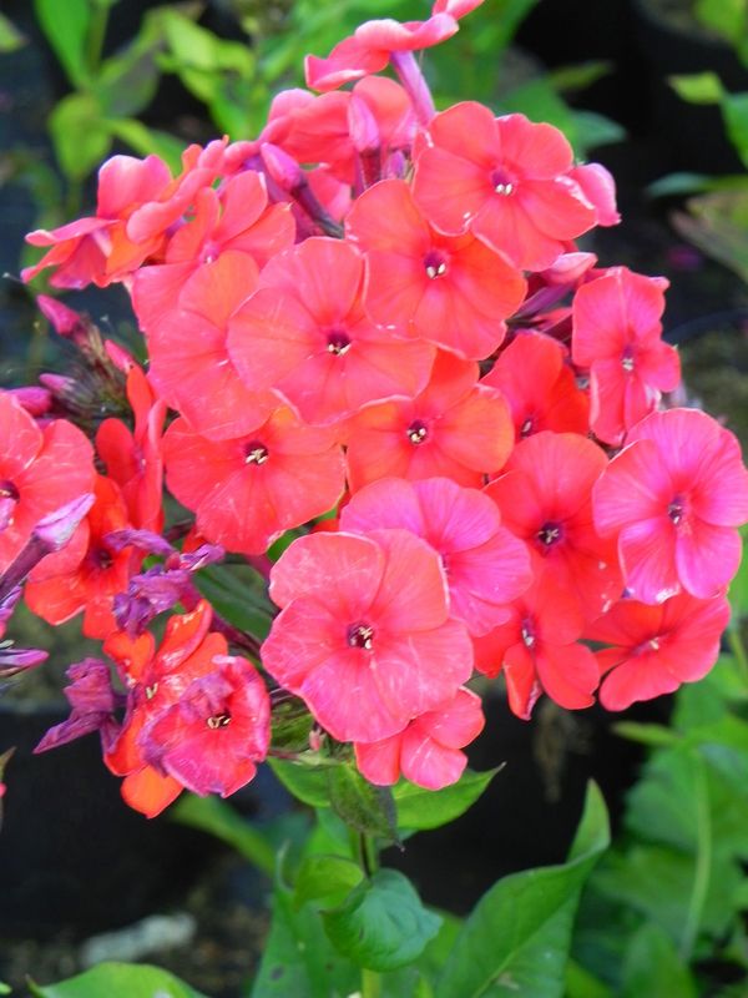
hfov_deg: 15.6
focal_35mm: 95
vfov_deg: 20.7
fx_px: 2737
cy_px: 499
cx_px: 374
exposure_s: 1/40
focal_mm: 16.9
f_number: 4.5
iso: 160
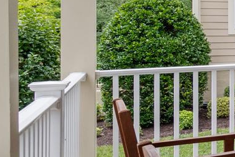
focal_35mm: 87
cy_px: 38
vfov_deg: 15.6
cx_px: 612
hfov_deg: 13.6
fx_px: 568
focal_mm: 16
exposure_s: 1/125
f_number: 8
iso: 640
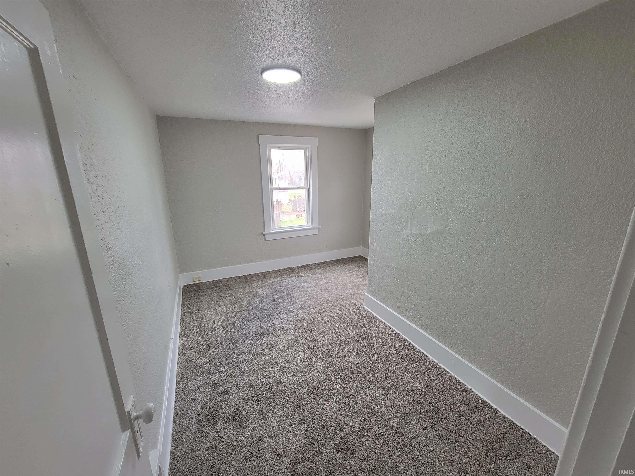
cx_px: 318
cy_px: 238
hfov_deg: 106.2
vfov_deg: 89.9
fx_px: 238
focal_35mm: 13
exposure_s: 1/60
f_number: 2.2
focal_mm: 2.2
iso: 125
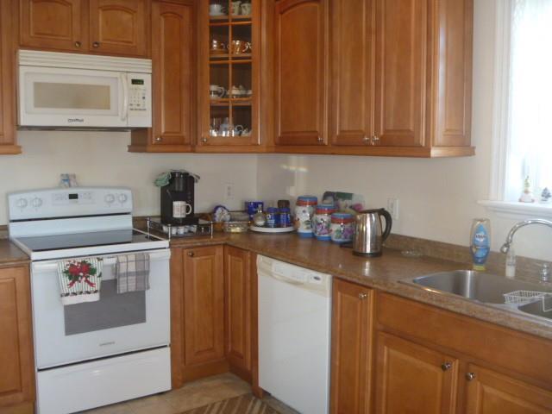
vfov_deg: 40.7
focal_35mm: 35
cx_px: 276
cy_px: 207
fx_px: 558
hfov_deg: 52.6
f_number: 3.5
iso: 250
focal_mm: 6.3
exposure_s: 1/30
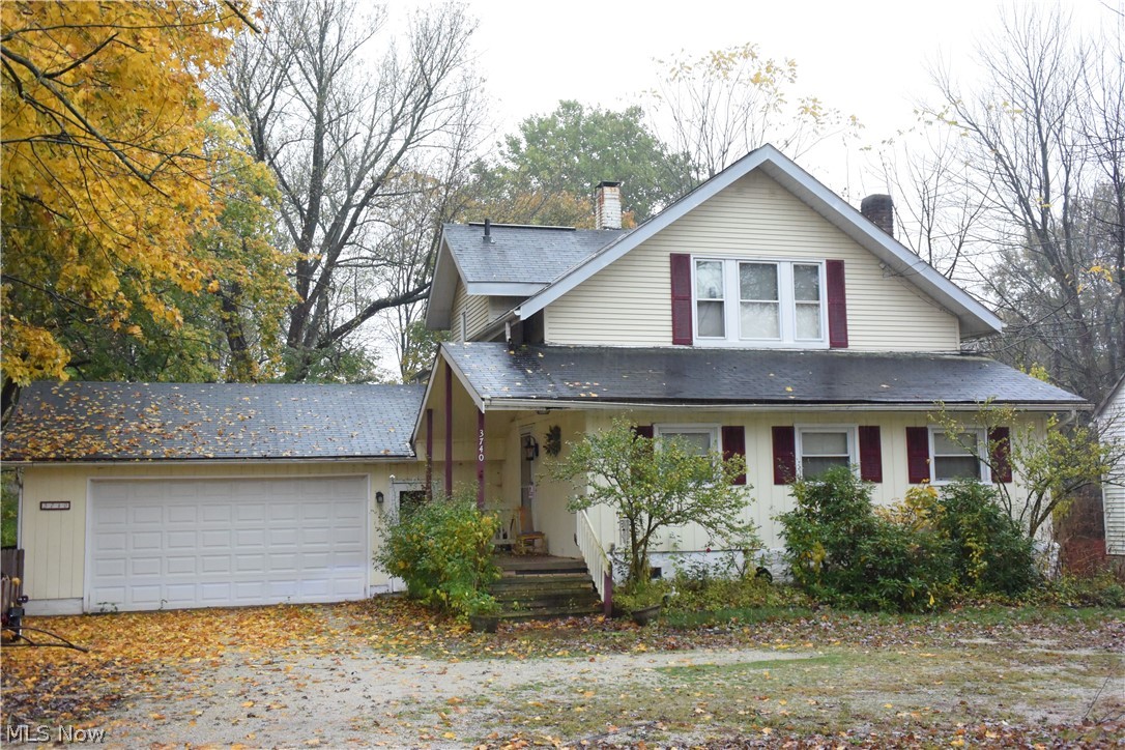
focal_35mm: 40
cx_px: 562
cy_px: 375
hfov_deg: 48.5
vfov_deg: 33.4
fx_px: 1250
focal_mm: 15
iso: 1400
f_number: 4.2
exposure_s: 1/60
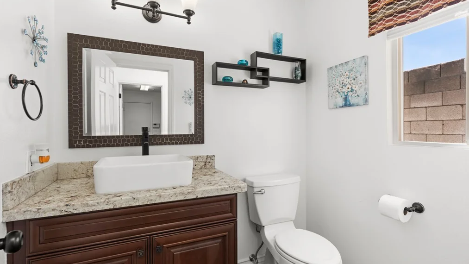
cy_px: 130
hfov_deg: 92.7
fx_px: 224
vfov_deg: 61.0
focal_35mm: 18
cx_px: 234
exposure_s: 1/20
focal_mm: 17
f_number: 8
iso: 400
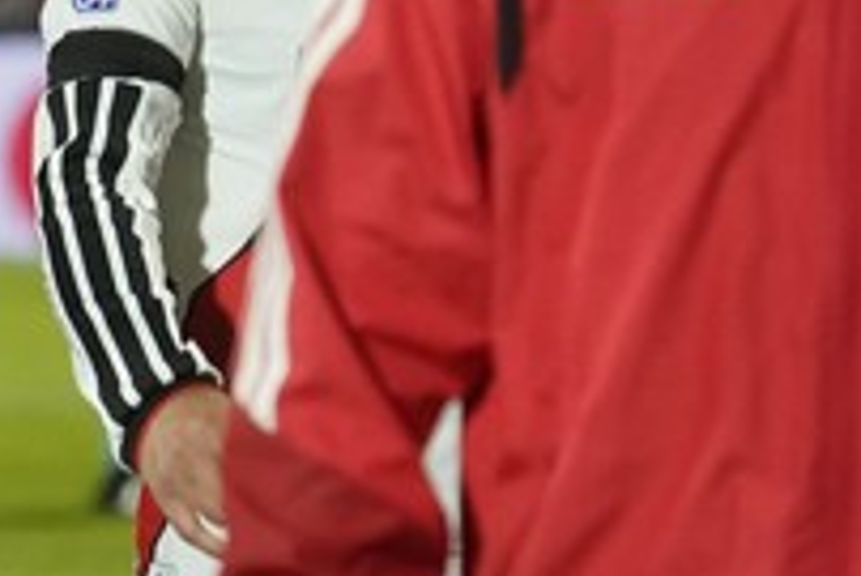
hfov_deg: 2.7
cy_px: 26
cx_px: -448
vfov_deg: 1.8
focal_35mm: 767
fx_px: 18357
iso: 6400
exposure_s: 1/640
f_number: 5.6
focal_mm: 215
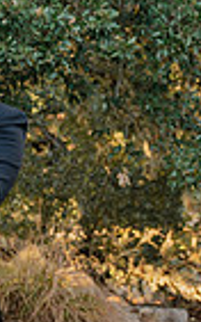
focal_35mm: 168
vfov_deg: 12.4
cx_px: -233
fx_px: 1474
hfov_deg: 7.4
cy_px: 245
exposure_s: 1/200
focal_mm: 40
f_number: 4.5
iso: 400
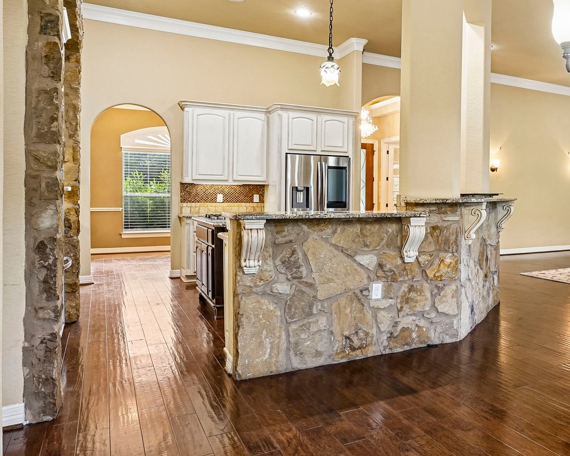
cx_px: 561
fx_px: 523
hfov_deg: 48.0
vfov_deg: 47.0
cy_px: 201
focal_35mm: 31
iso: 400
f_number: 8
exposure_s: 1/8
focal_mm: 16
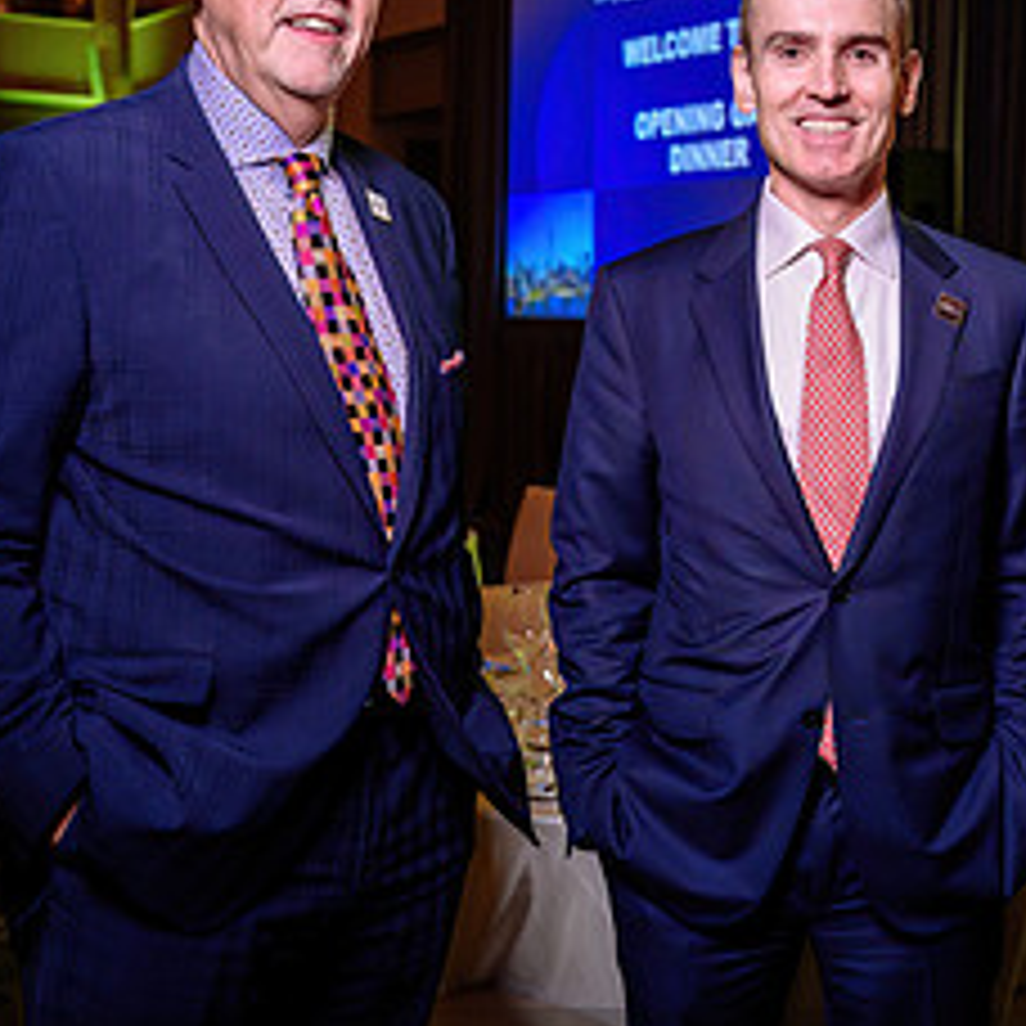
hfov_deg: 25.8
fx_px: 2180
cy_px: 542
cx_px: 878
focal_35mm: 65
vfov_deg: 26.5
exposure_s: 1/60
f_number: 3.5
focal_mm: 30
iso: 800
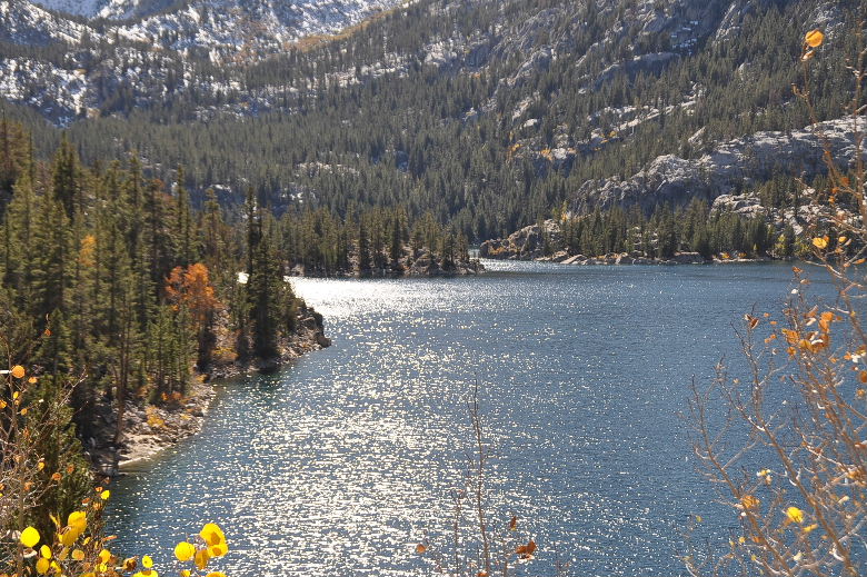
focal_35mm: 72
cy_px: 288
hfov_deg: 28.1
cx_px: 434
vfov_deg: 18.9
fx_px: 1733
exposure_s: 1/500
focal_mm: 48
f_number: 8
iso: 200
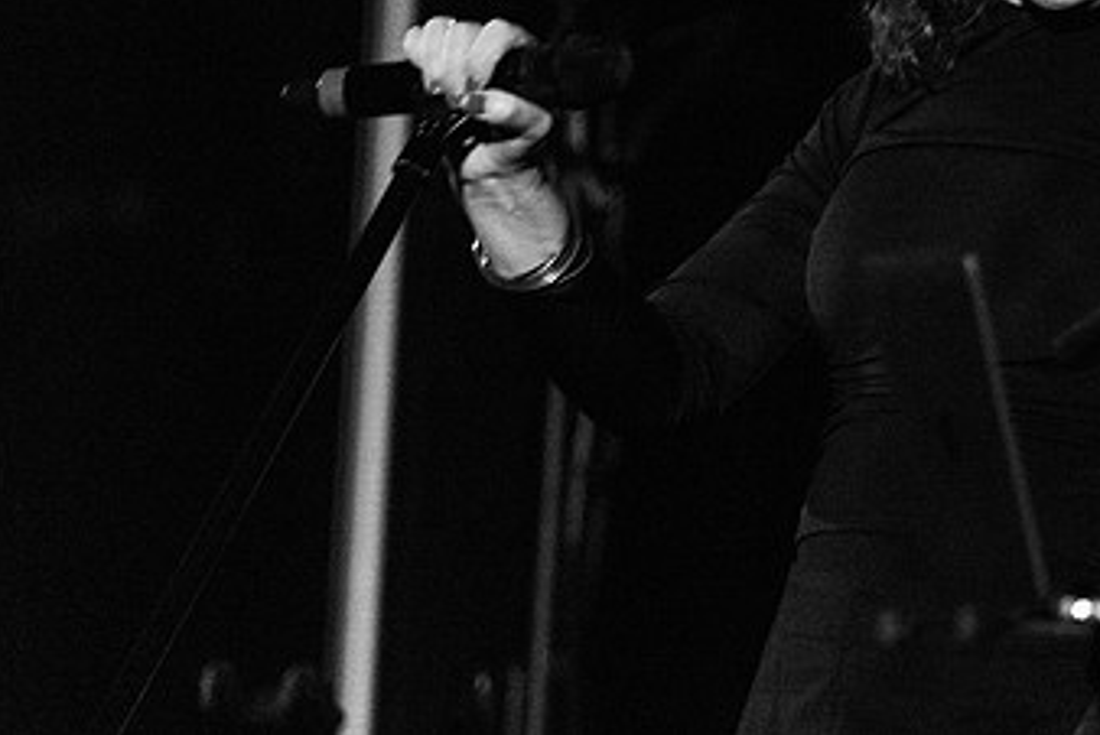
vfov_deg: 1.5
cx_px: 1032
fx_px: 27187
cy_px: 80
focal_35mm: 889
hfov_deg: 2.3
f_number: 6
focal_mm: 440
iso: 4000
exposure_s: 1/80
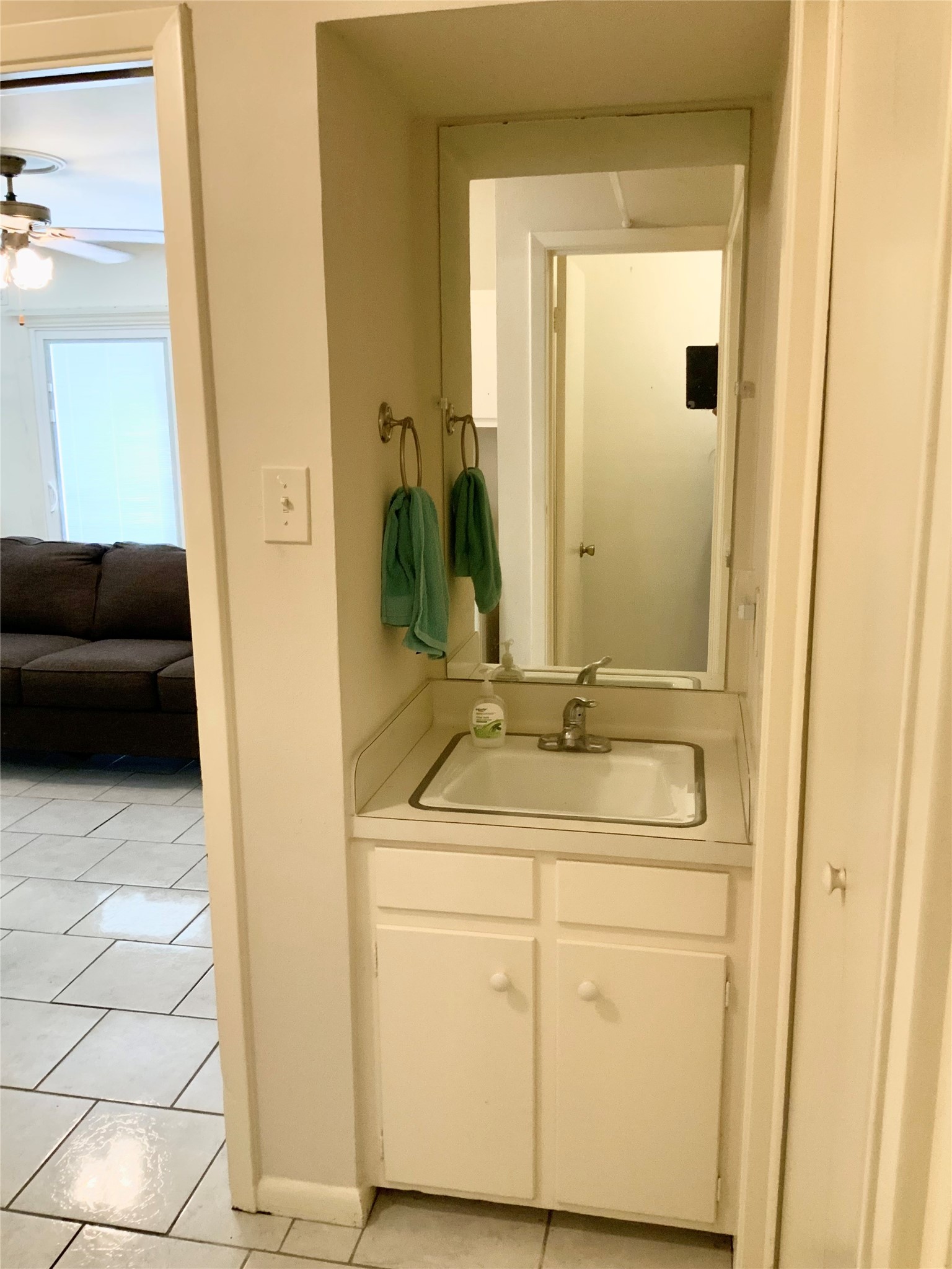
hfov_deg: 48.2
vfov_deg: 61.7
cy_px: 634
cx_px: 476
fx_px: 1063
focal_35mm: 29
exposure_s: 1/60
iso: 200
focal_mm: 3
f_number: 1.8
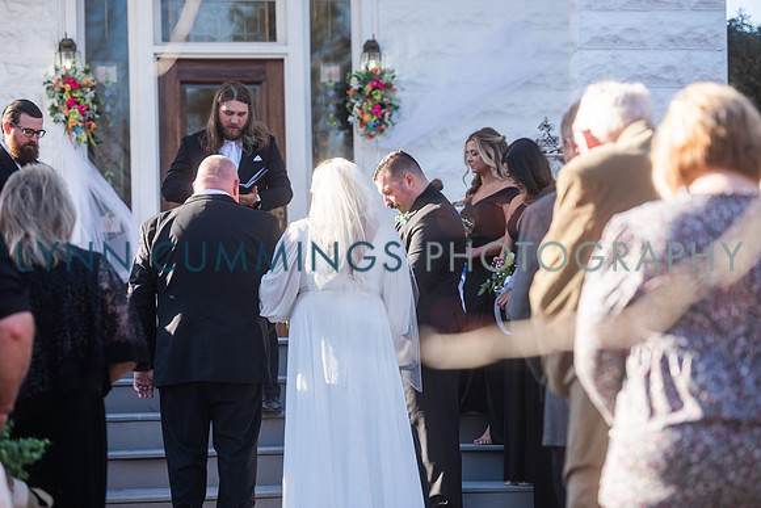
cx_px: 380
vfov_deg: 12.2
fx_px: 2368
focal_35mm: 112
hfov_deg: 18.3
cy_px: 254
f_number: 3.5
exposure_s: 1/400
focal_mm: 112
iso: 100
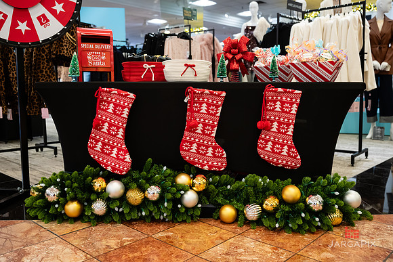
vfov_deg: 39.6
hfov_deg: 56.7
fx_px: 364
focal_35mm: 33
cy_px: 134
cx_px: 199
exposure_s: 1/160
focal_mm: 32.5
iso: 1600
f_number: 3.2
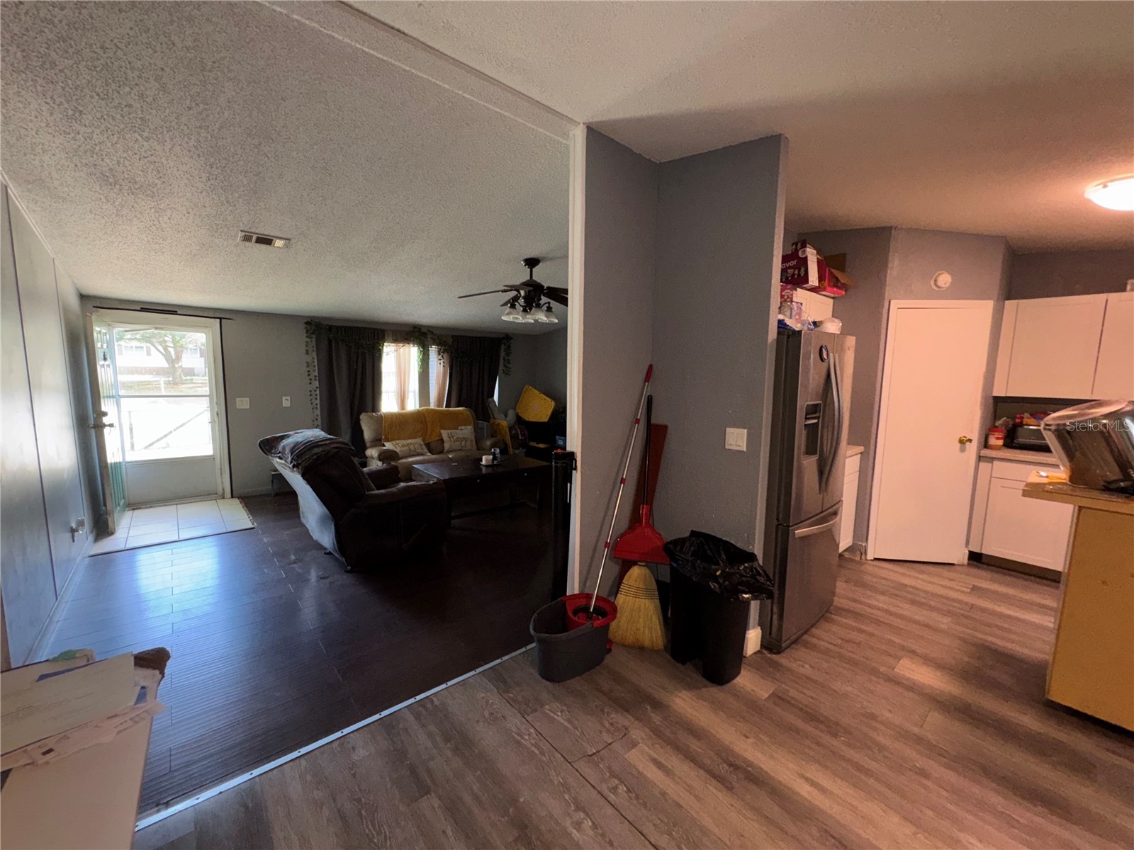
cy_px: 425
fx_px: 459
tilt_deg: -4.7
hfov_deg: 102.1
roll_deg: +0.4
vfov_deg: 85.7
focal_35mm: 14
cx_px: 567
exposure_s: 1/60
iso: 100
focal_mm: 2.22
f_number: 2.2
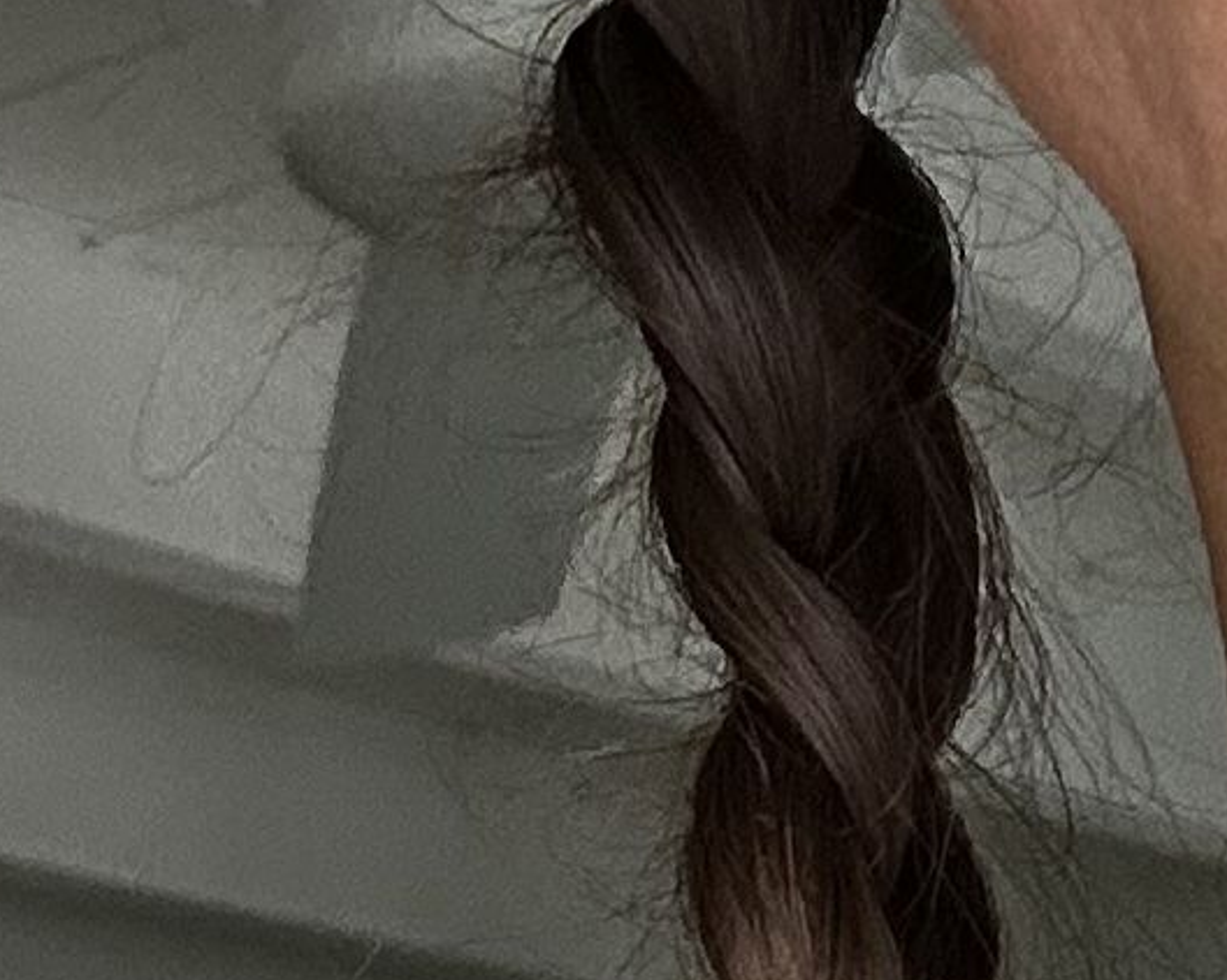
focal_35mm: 171
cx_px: 2169
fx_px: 6209
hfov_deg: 10.6
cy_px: 2365
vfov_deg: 8.3
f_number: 1.9
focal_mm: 2.69
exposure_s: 1/105
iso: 80
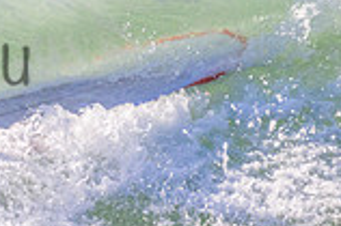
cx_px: -199
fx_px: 27829
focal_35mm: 2941
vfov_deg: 0.5
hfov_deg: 0.7
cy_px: 36
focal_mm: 800
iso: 1100
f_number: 11
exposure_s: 1/2000
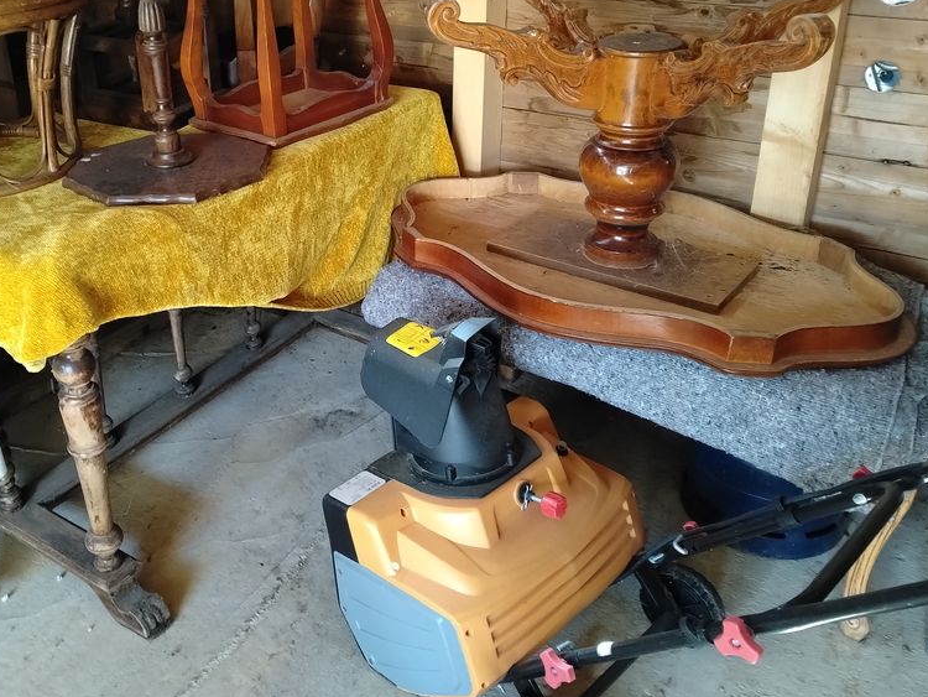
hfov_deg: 50.6
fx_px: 965
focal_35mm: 36
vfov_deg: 39.5
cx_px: 324
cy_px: 272
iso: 1519
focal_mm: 4.05
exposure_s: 1/33.3
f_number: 1.8
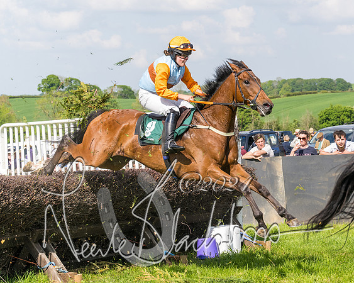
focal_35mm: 108
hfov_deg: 17.7
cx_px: 256
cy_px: 171
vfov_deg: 14.3
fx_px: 1131
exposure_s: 1/2000
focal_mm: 70
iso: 400
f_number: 5
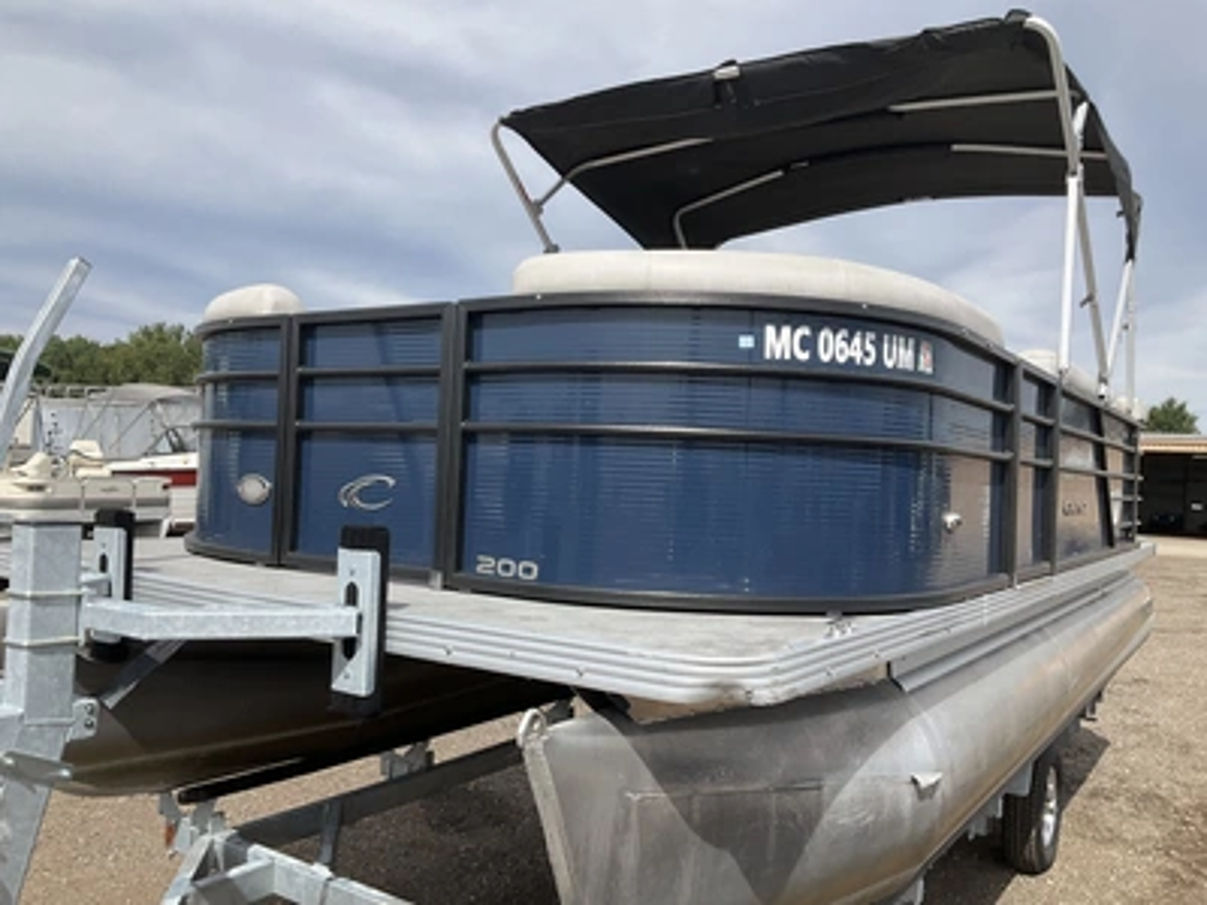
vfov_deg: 48.2
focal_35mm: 29
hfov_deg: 61.7
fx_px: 1011
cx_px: 604
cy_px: 452
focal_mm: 3
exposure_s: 1/1912
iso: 25
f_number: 1.8
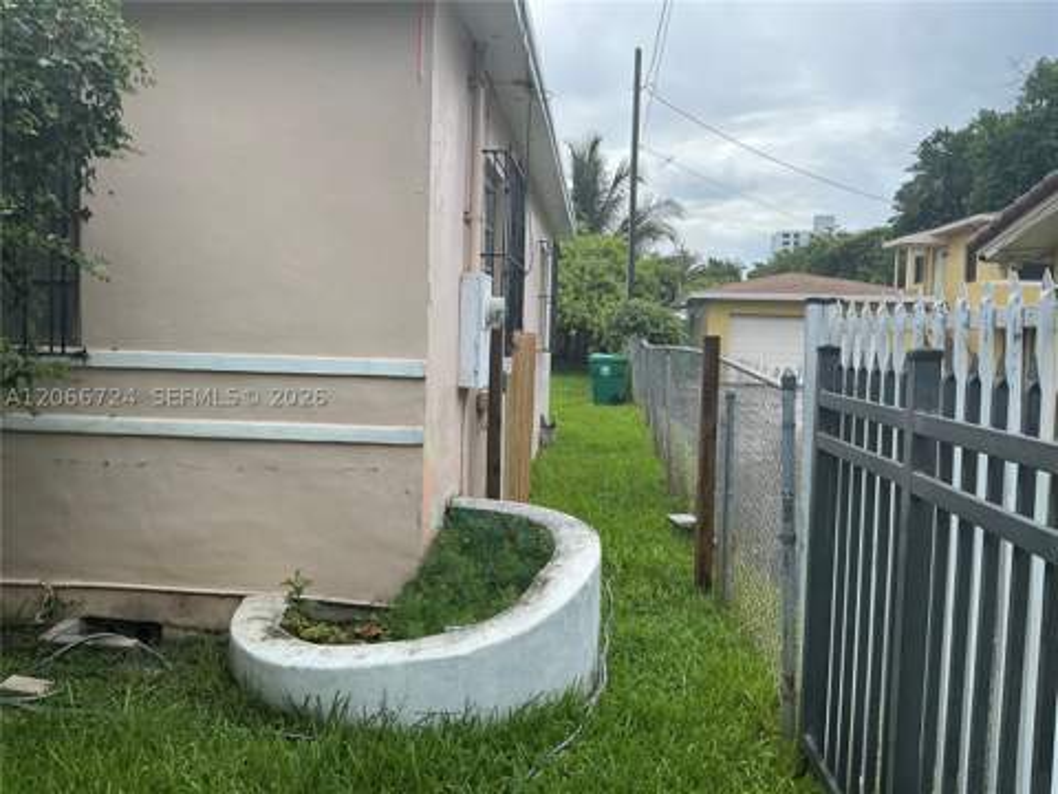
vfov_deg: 49.7
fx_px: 856
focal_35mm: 28
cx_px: 529
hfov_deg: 63.4
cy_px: 397
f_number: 1.8
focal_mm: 3
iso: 50
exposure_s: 1/60
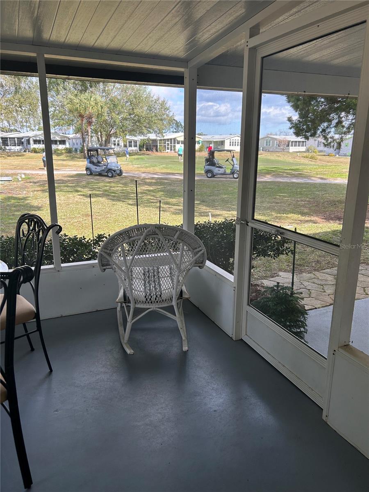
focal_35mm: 26
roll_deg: -0.3
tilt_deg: -14.9
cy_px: 246
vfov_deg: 67.3
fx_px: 370
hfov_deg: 53.1
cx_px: 184
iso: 50
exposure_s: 1/666
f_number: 1.5
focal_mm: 5.7
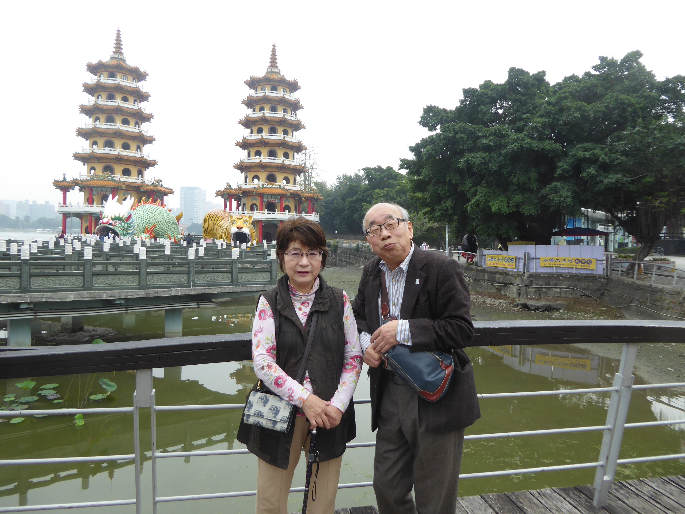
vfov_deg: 54.9
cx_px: 342
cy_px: 257
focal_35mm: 25
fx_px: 495
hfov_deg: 69.4
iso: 100
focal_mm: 4.3
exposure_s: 1/160
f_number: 3.3
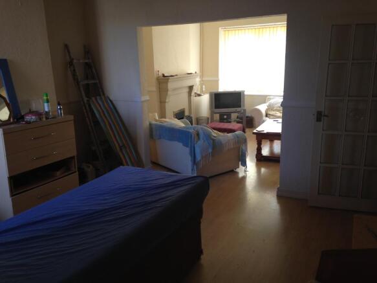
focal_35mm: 33
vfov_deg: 42.9
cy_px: 142
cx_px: 188
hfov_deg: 55.4
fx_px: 359
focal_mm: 4.12
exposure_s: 1/40
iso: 50
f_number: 2.4
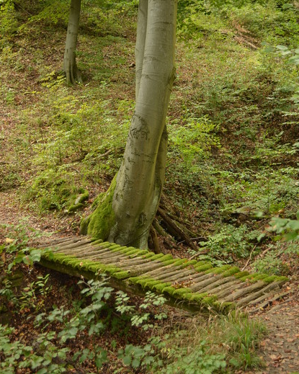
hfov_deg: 29.1
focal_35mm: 52
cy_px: 149
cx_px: 150
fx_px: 575
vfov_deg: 35.9
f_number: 4.5
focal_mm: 30
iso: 500
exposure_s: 1/80
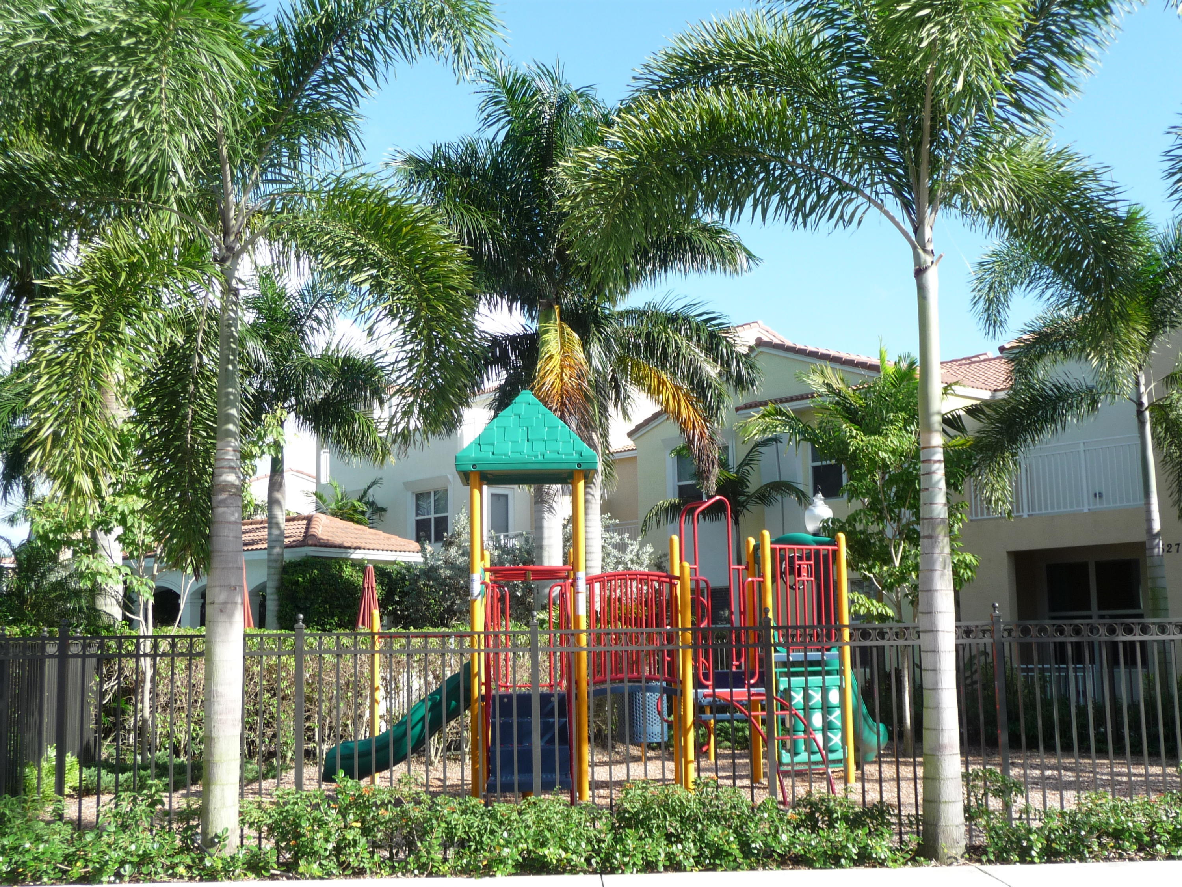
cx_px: 591
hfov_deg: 43.9
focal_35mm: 43
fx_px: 1468
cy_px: 444
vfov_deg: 33.6
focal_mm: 7.1
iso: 100
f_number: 4
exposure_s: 1/320
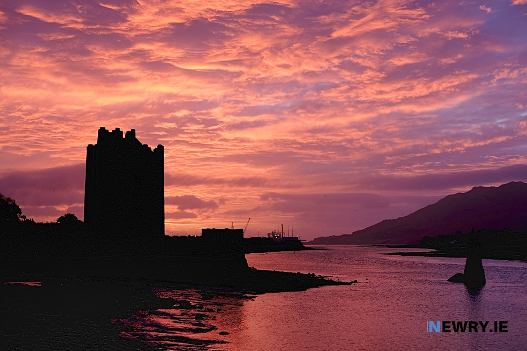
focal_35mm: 53
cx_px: 264
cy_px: 176
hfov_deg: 37.5
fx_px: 776
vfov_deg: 25.5
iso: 400
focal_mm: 35
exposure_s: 1/120
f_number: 4.5
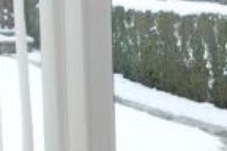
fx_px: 857
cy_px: 152
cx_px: 387
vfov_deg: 10.0
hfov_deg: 13.7
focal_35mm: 136
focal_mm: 20
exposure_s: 1/125
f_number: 4.5
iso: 100
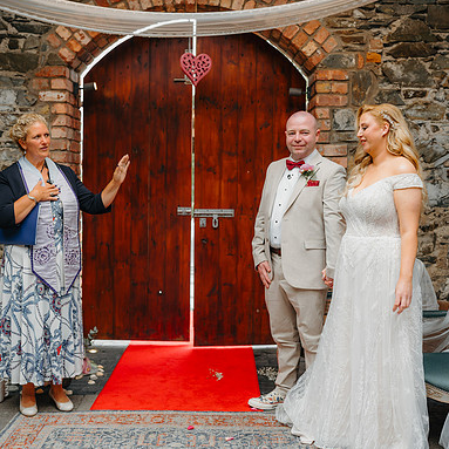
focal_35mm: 45
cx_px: 218
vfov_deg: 37.6
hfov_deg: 37.5
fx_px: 660
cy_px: 223
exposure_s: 1/400
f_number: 2.2
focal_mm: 35
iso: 160
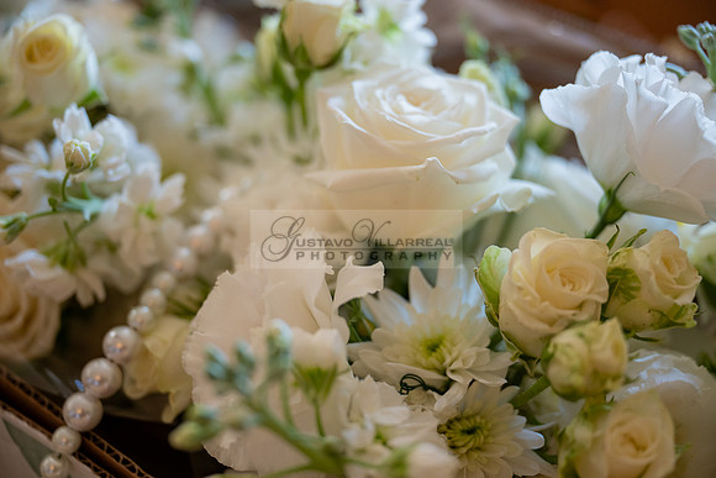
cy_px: 239
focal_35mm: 54
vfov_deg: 25.1
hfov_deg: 36.9
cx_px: 358
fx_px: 1074
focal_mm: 54
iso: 500
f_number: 2.8
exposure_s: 1/160
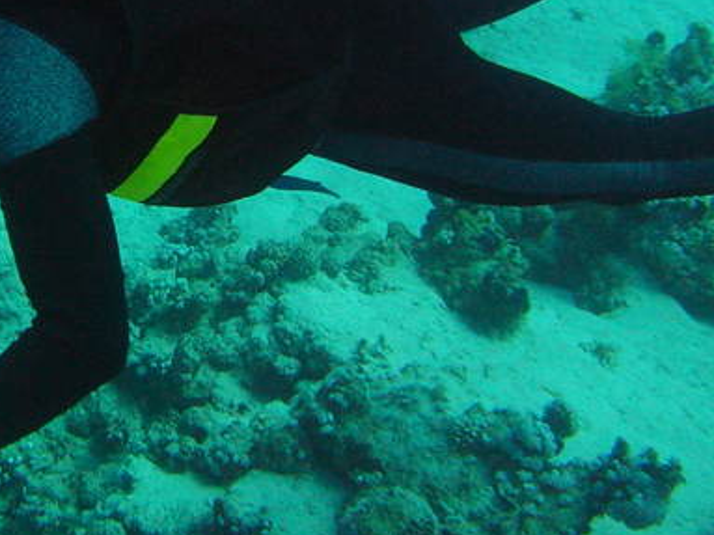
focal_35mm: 71
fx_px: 1464
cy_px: 61
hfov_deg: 26.8
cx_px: 119
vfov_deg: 20.3
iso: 50
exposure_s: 1/104
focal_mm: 5.7
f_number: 4.9
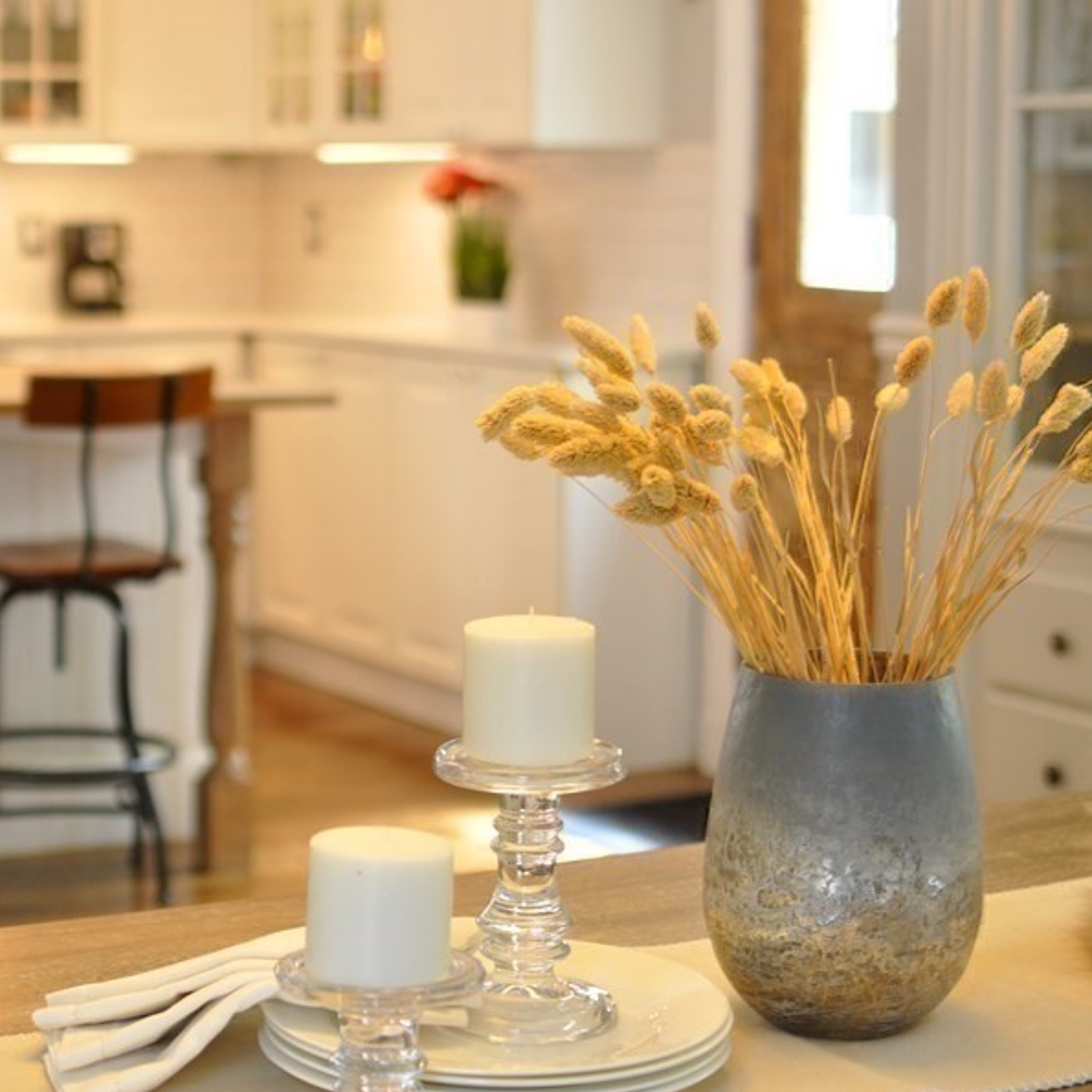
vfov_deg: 22.5
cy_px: 507
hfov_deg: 22.2
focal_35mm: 77
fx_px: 2739
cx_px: 167
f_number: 2.5
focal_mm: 35
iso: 400
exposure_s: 1/80
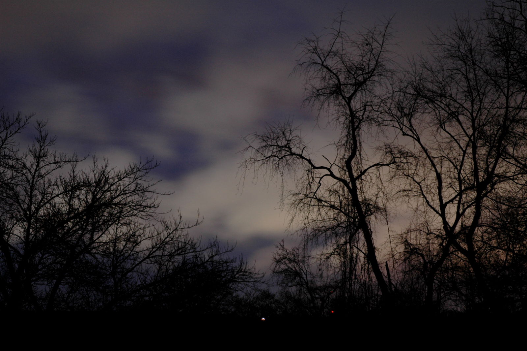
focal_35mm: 75
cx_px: 264
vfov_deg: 18.2
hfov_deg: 27.0
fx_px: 1097
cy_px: 176
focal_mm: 50
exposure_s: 4
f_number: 4.5
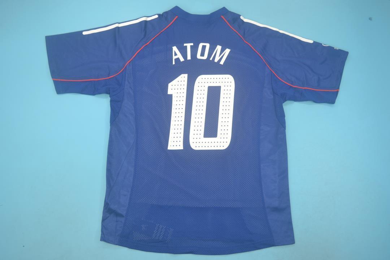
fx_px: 325
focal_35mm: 30
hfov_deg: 61.9
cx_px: 195
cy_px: 130
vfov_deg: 43.6
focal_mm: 20
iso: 200
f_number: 3.8
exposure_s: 1/100
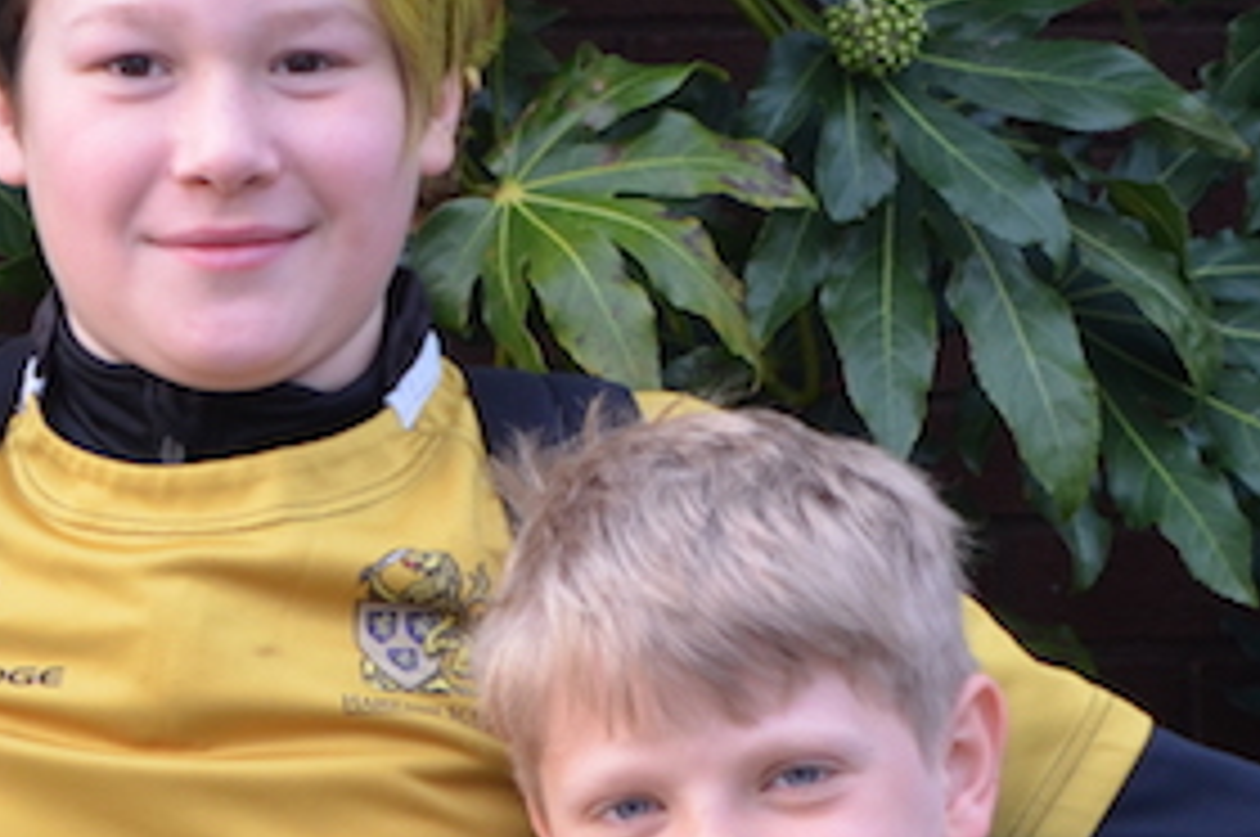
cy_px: 785
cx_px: 166
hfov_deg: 12.5
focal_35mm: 163
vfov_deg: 8.4
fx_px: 5694
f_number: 5.6
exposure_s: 1/125
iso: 280
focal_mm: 29
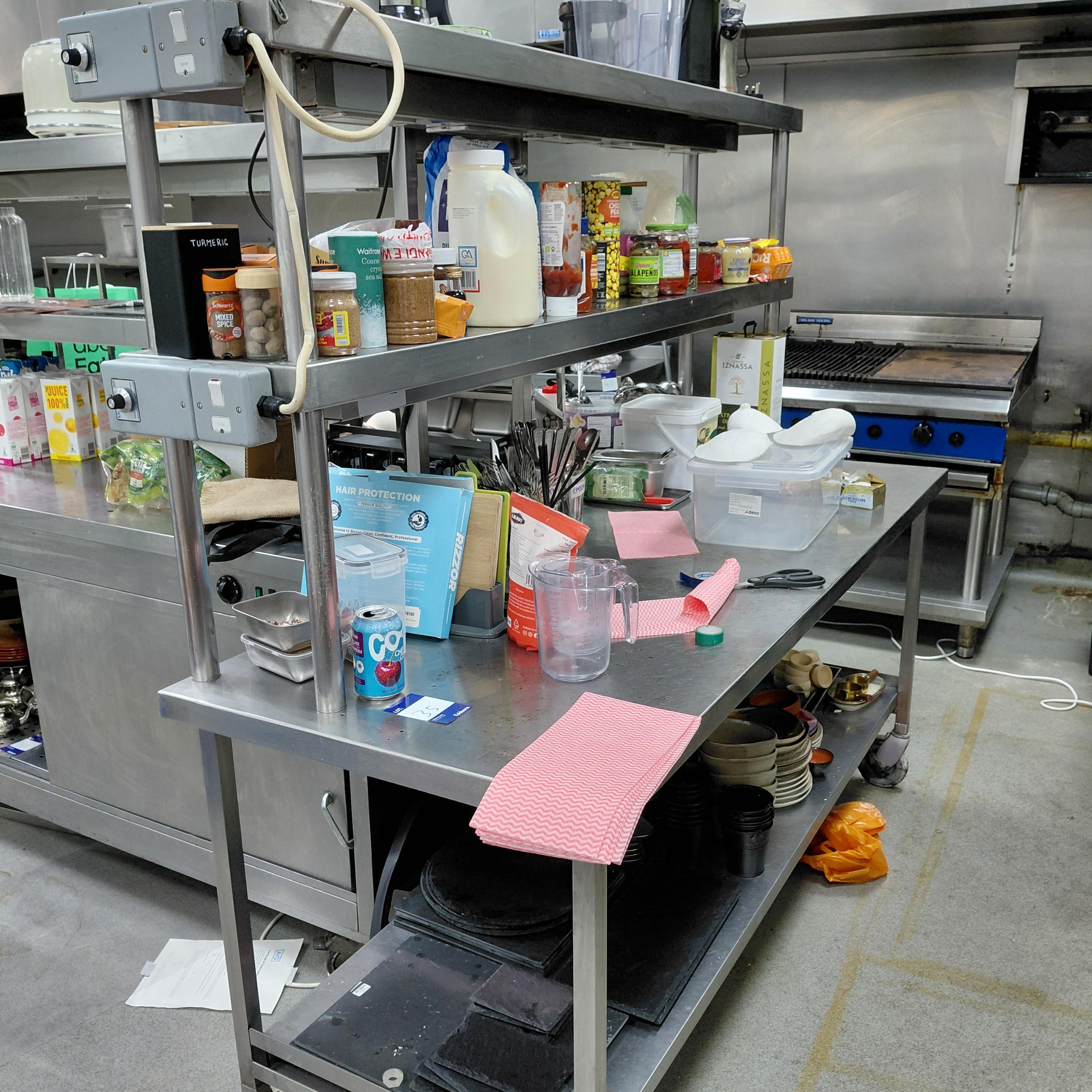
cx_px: 547
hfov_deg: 54.0
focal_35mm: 30
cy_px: 575
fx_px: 1071
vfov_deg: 54.0
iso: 160
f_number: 1.8
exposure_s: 1/60
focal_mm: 4.69
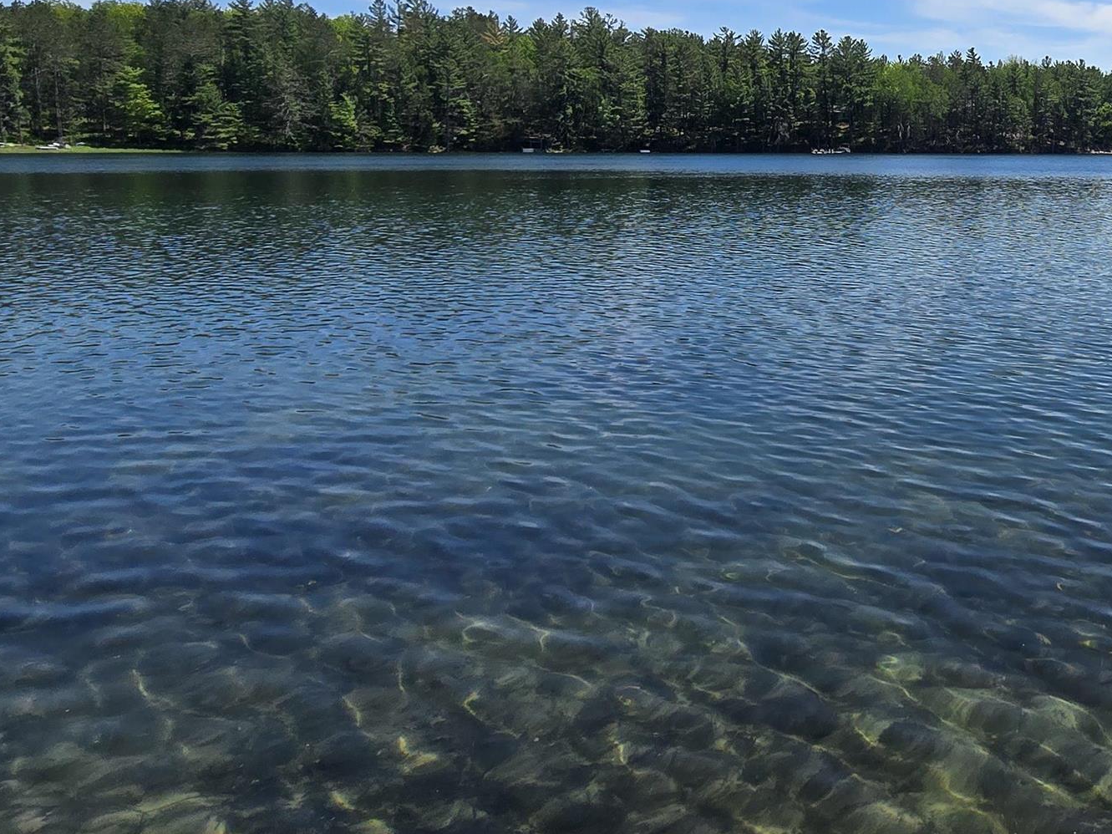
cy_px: 220
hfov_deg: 50.7
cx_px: 1064
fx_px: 964
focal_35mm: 30
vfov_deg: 45.4
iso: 50
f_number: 2.2
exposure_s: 1/2404
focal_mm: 2.2
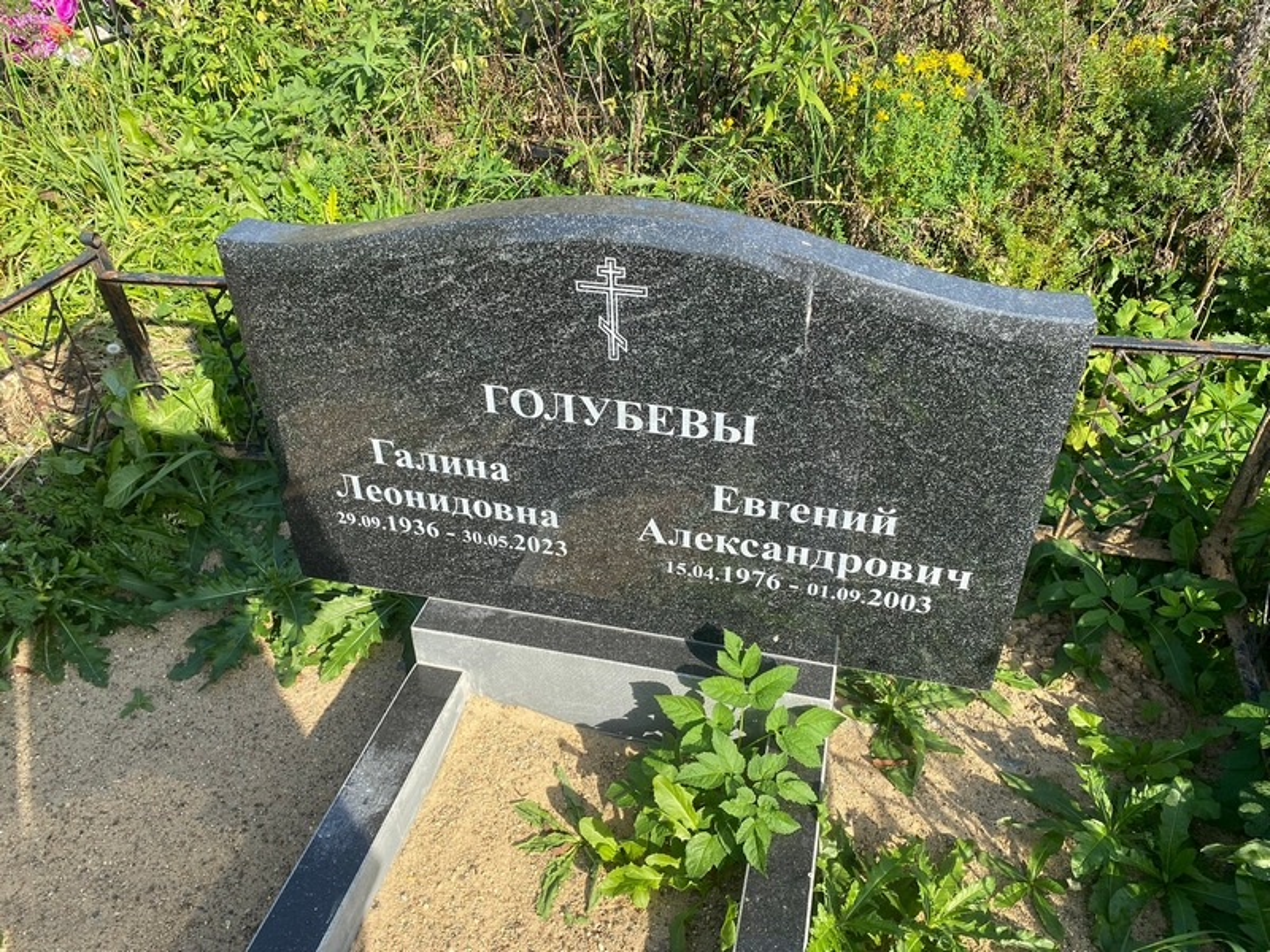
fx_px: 954
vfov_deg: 53.1
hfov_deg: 67.3
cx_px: 635
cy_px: 476
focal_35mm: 26
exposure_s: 1/864
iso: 32
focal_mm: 4.25
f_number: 1.8
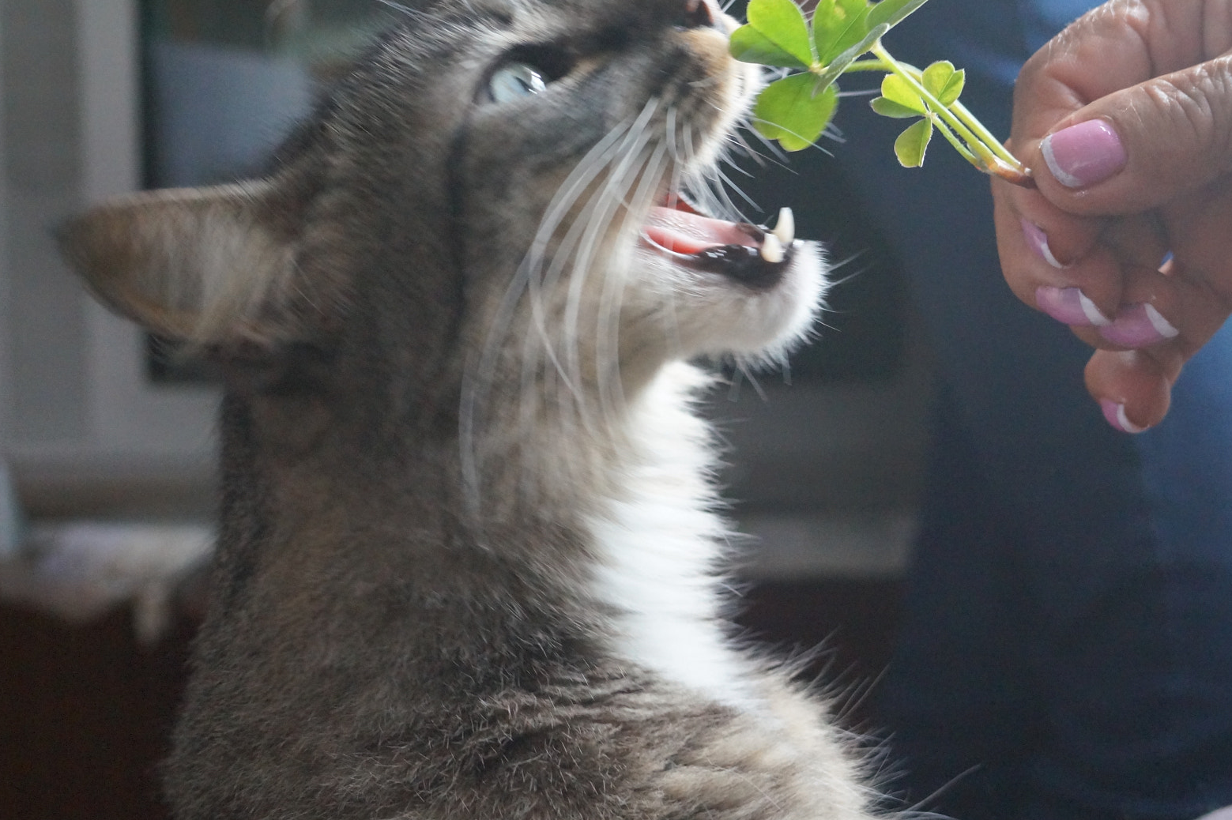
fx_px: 2292
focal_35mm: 67
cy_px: 412
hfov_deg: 30.0
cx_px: 742
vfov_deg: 20.3
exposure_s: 1/125
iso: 3200
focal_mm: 34
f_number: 5.6
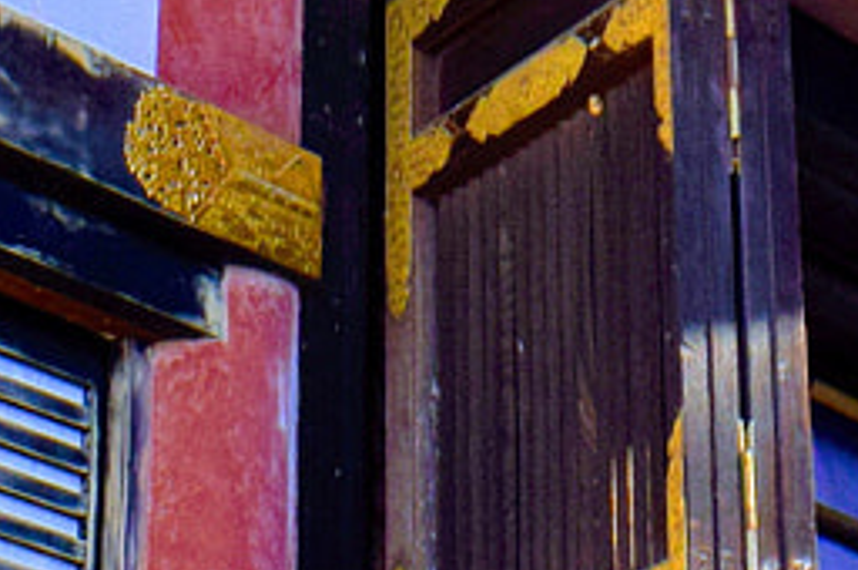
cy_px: -899
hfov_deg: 12.1
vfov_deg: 7.5
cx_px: 791
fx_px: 4023
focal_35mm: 169
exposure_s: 1/250
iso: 400
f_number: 8
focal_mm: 18
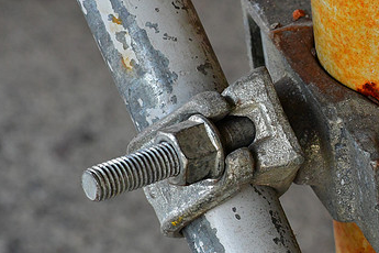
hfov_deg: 7.8
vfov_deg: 5.2
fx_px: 2779
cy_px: 141
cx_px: 313
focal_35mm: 264
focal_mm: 105
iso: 3200
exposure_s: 1/160
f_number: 11
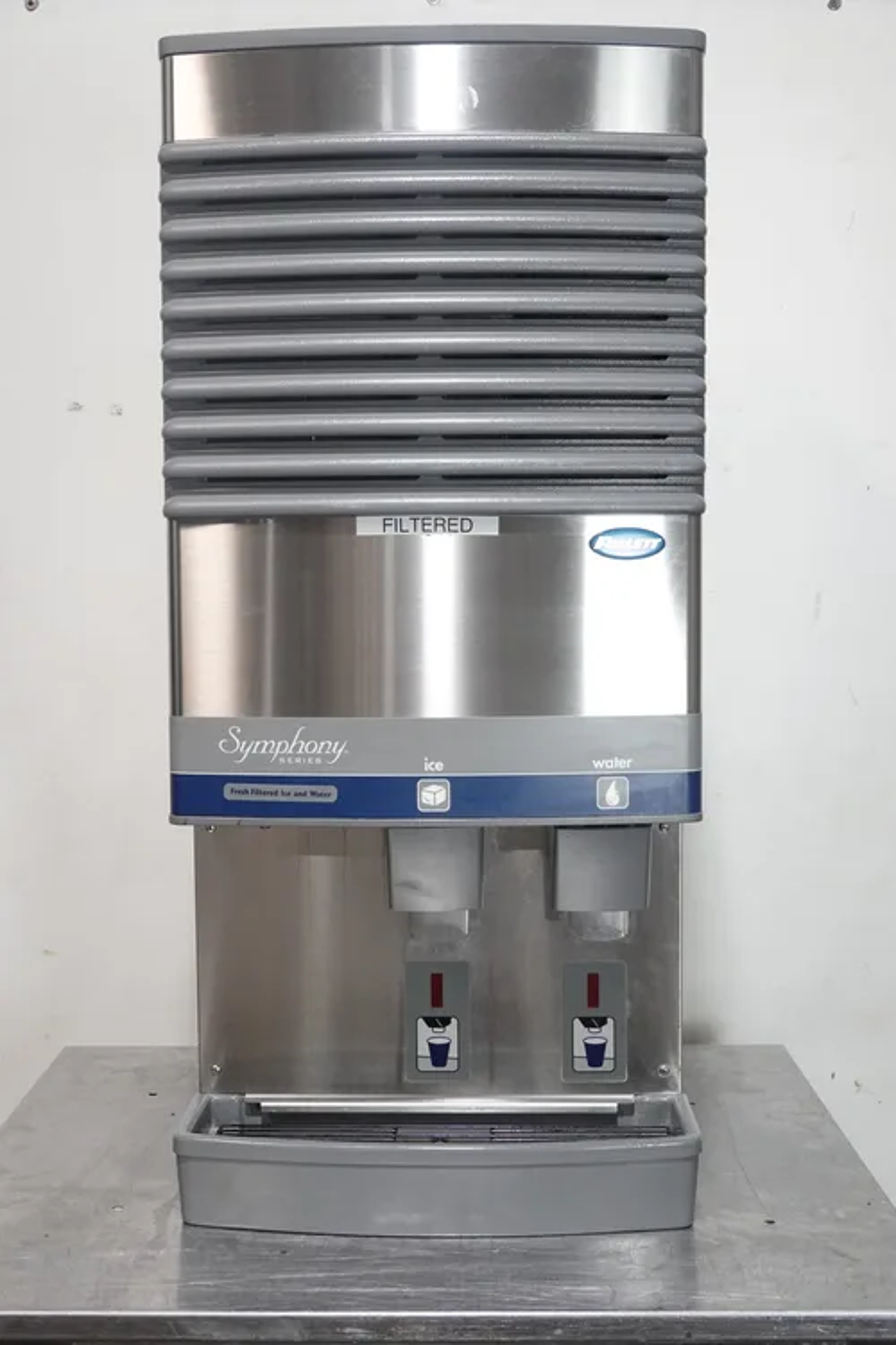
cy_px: 672
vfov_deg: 42.7
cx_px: 448
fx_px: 1717
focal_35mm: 46
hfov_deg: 29.2
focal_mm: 17.19
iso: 1000
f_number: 4
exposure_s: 1/50
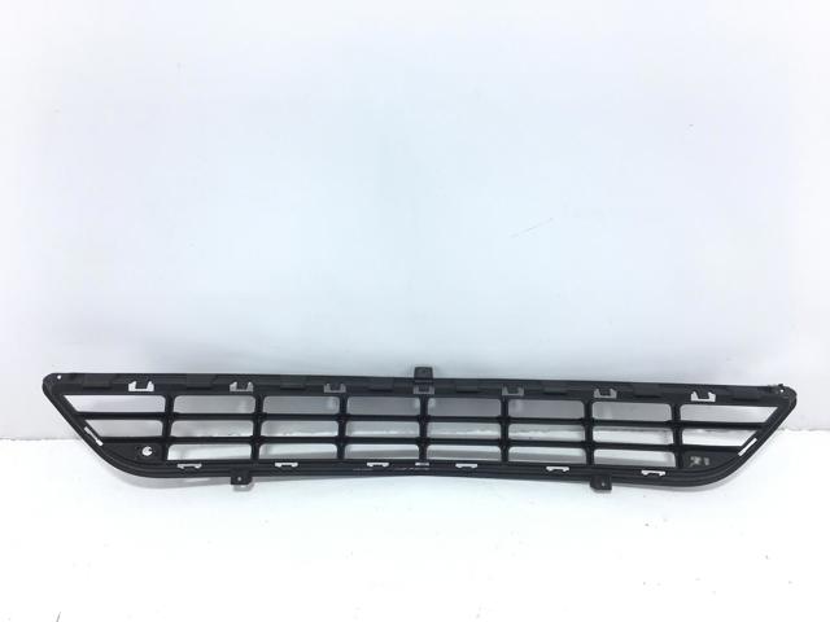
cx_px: 415
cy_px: 311
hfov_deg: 61.7
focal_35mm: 29
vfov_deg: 48.2
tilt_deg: -34.7
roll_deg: +0.3
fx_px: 695
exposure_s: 1/228
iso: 25
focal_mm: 4.15
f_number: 2.2
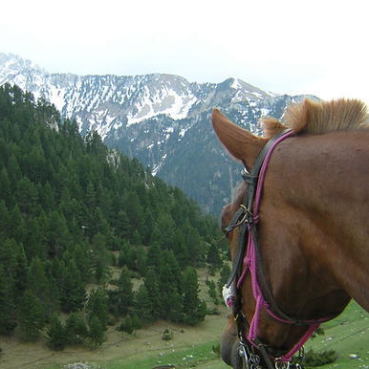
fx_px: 663
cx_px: 142
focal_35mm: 55
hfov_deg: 31.0
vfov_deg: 31.1
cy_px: 184
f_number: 2.6
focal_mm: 4.7
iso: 100
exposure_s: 1/299
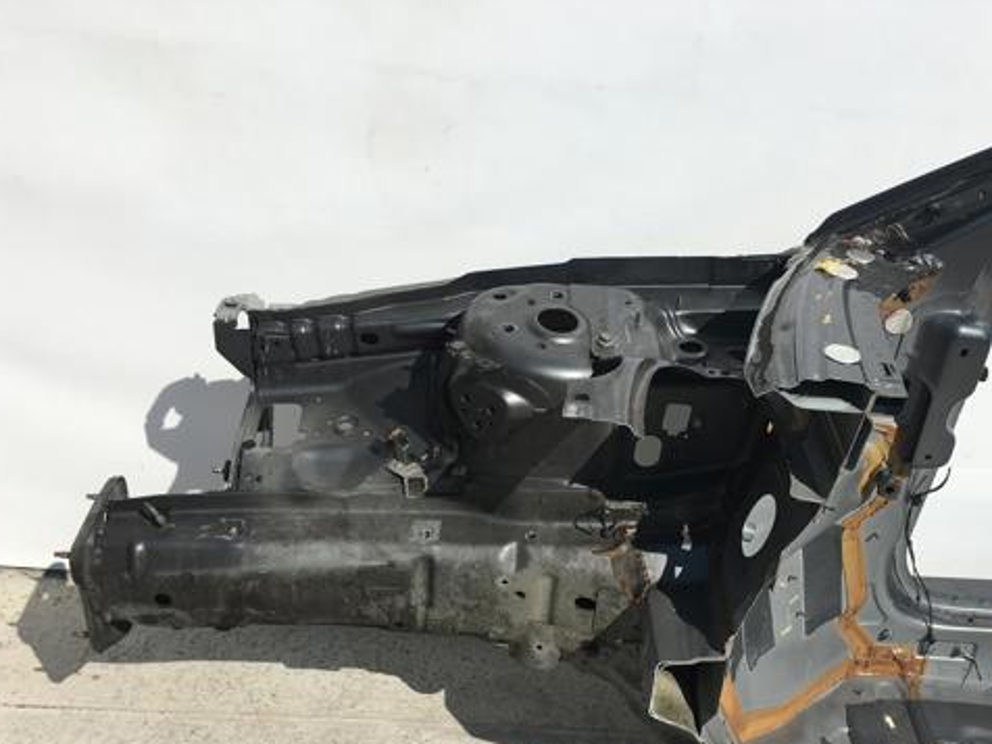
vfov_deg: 36.5
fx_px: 1118
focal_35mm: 39
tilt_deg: -30.3
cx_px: 609
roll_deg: -5.7
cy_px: 492
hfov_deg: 47.5
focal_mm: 4.15
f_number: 2.2
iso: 25
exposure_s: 1/2959
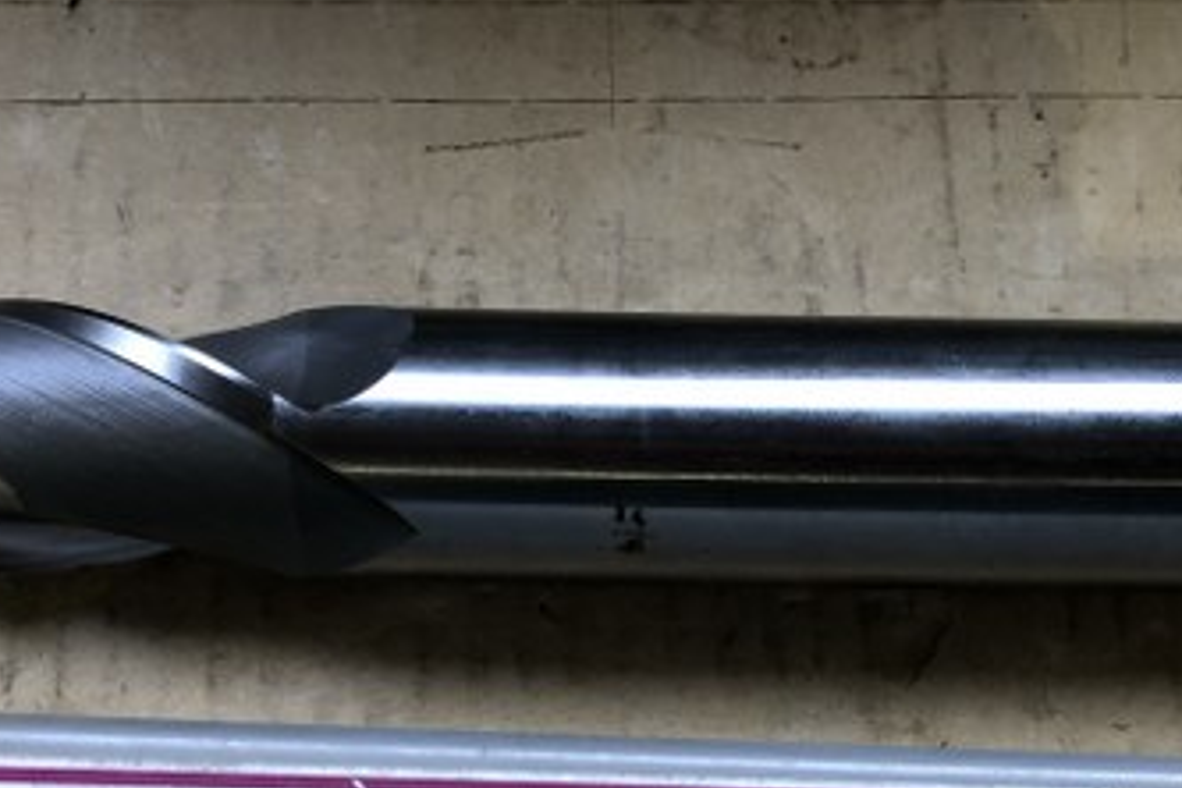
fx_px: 1839
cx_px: 682
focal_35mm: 56
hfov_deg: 35.6
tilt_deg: -78.4
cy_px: 738
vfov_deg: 23.4
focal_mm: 3.99
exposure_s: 1/30
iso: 40
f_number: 1.8
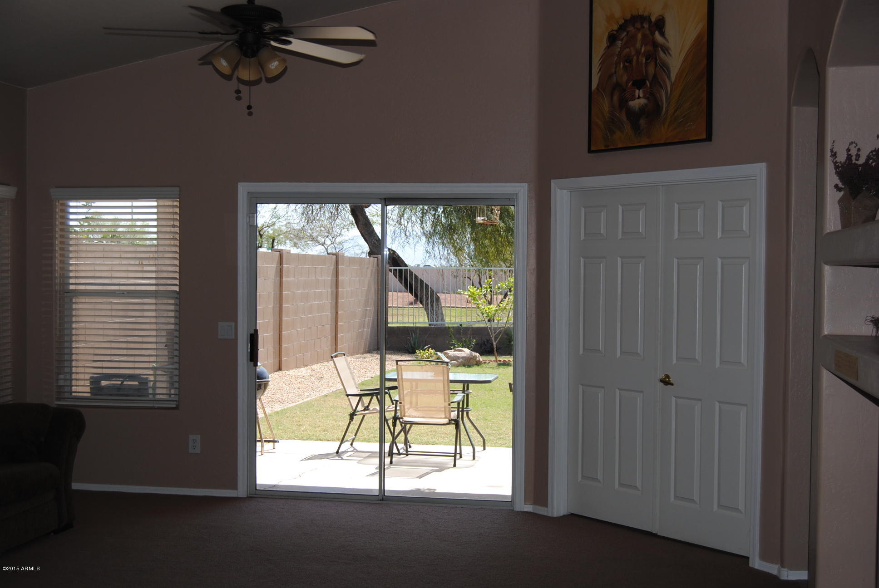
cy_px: 294
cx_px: 440
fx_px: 1173
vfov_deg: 28.2
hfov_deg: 41.1
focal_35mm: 48
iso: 100
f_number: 5.6
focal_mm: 32
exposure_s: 1/200
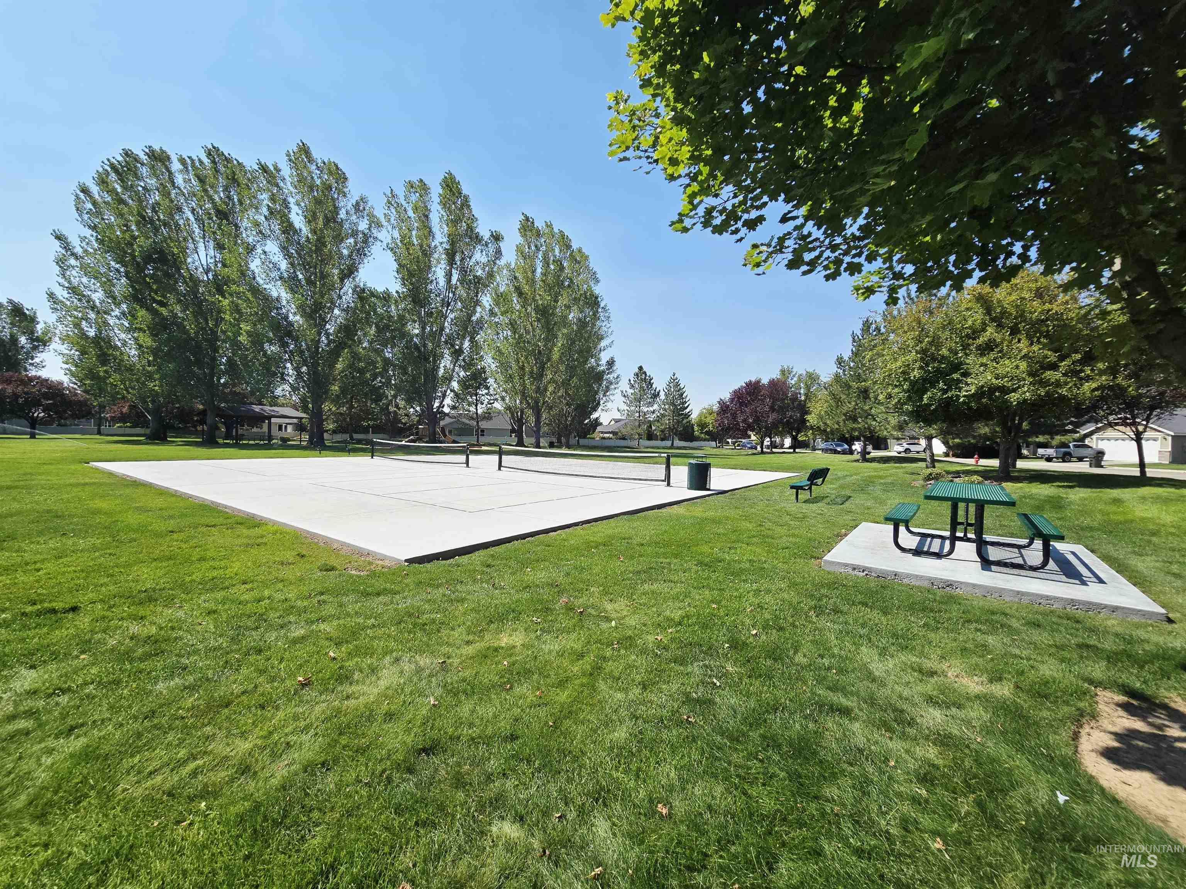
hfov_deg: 106.2
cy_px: 444
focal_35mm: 13
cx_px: 593
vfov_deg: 89.9
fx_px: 445
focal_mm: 2.2
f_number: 2.2
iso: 50
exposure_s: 1/3333
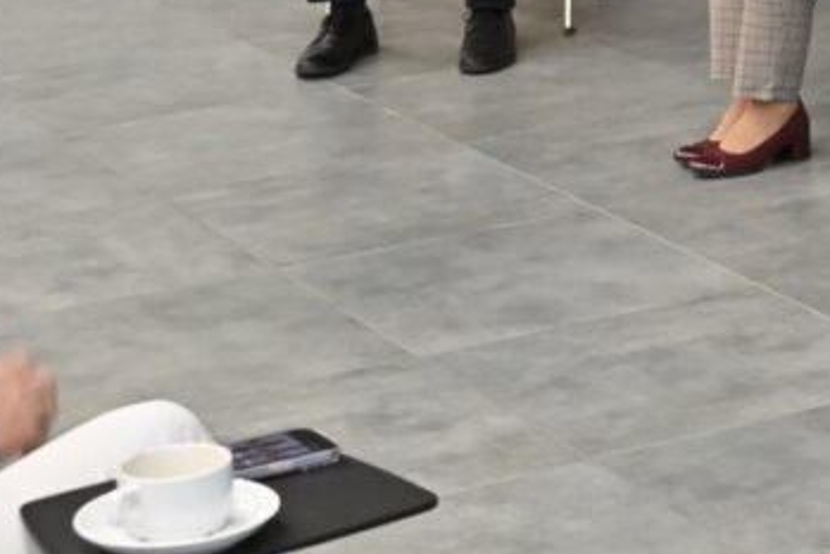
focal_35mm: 141
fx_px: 3252
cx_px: 1068
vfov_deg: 9.6
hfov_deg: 14.0
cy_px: -128
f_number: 5.3
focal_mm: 48
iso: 1100
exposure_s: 1/50
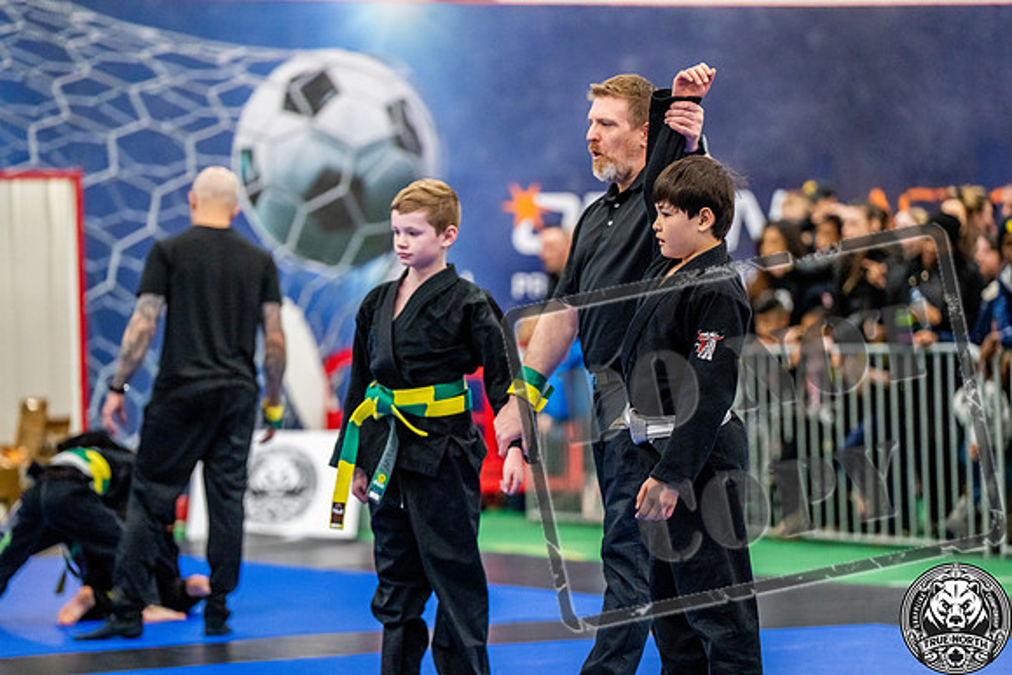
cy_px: 338
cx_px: 506
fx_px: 4358
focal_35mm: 155
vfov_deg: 8.9
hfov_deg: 13.2
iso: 6400
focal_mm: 155
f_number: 2.8
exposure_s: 1/500
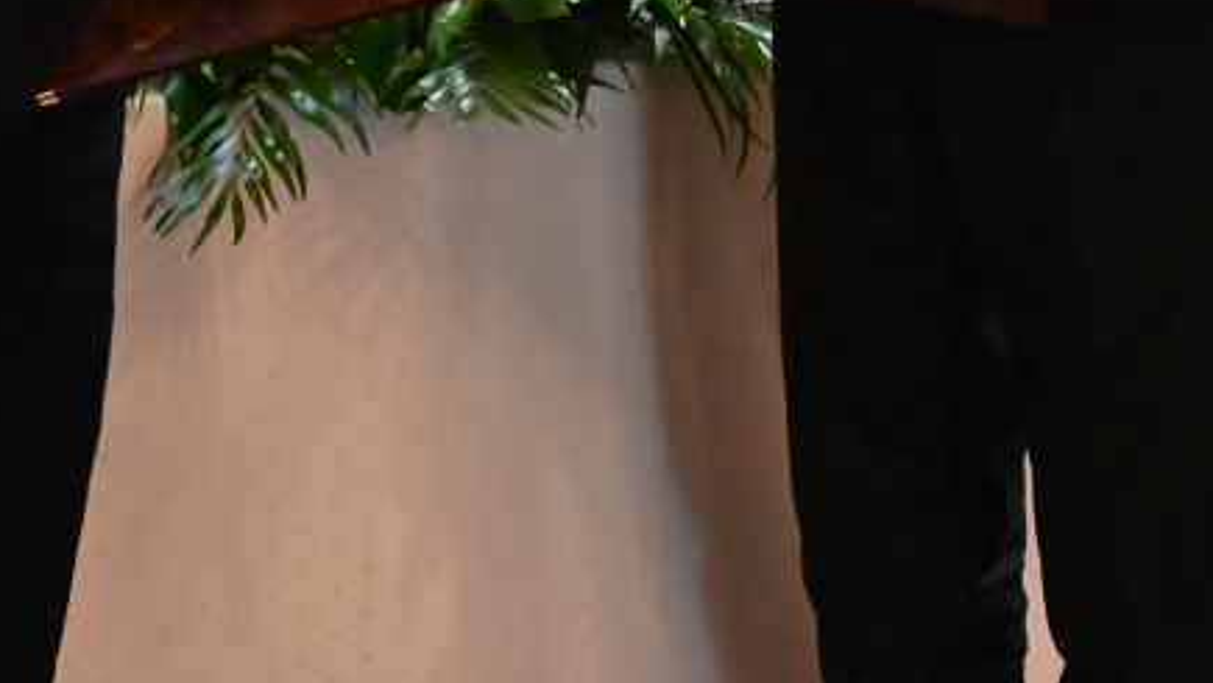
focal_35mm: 135
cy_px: -592
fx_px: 4343
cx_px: 502
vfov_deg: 8.6
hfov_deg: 15.9
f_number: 5
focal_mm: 40
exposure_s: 1/60
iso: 5600
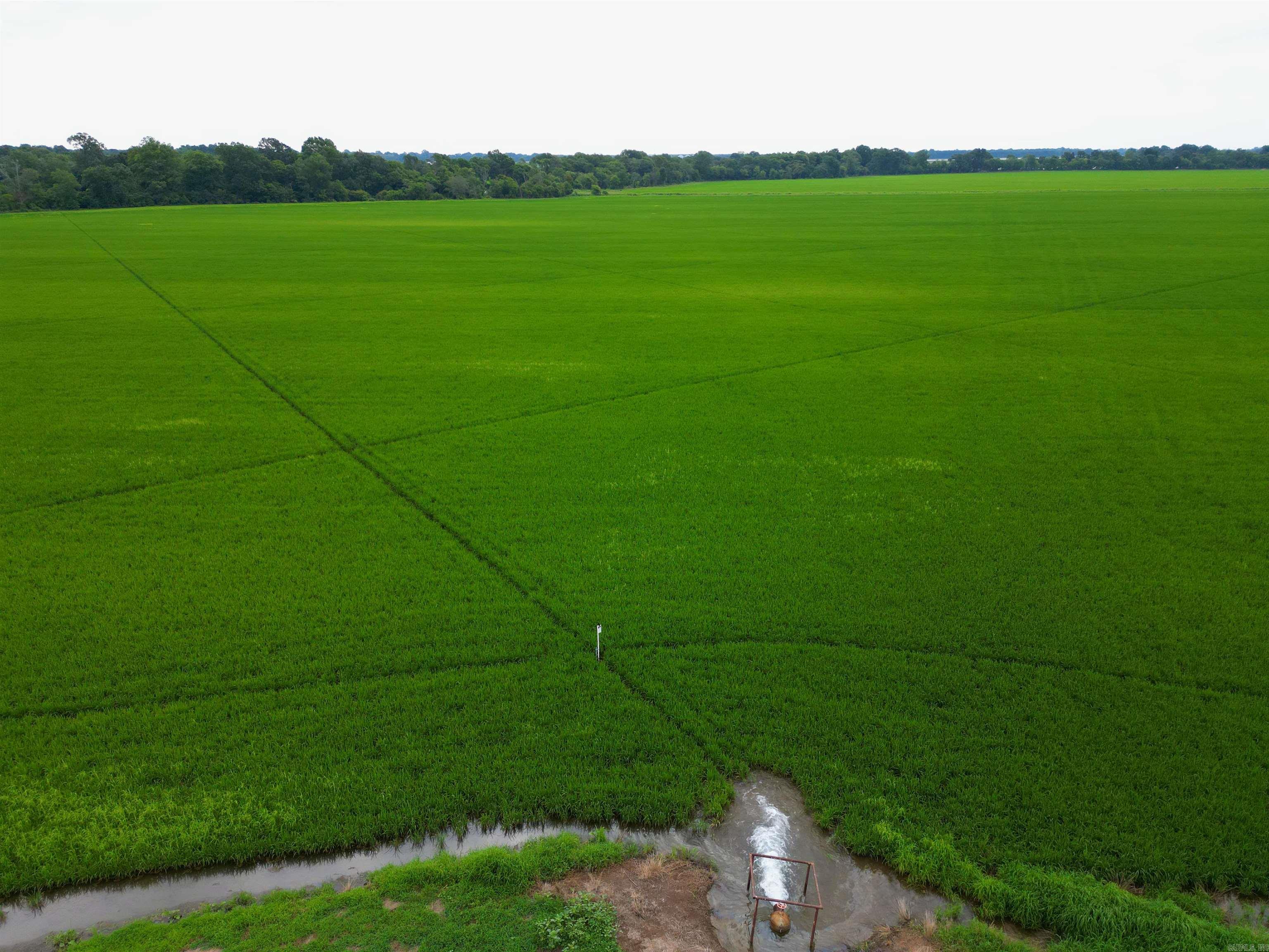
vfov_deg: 56.8
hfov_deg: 71.6
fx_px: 880
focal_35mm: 24
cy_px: 476
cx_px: 634
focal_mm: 6.72
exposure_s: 1/1600
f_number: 1.7
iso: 200
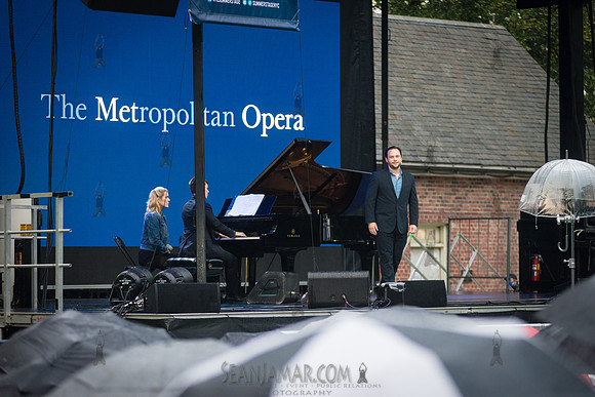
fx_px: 2232
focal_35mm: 135
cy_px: 198
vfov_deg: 10.2
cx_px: 298
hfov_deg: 15.2
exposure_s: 1/640
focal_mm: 135
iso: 1600
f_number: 4
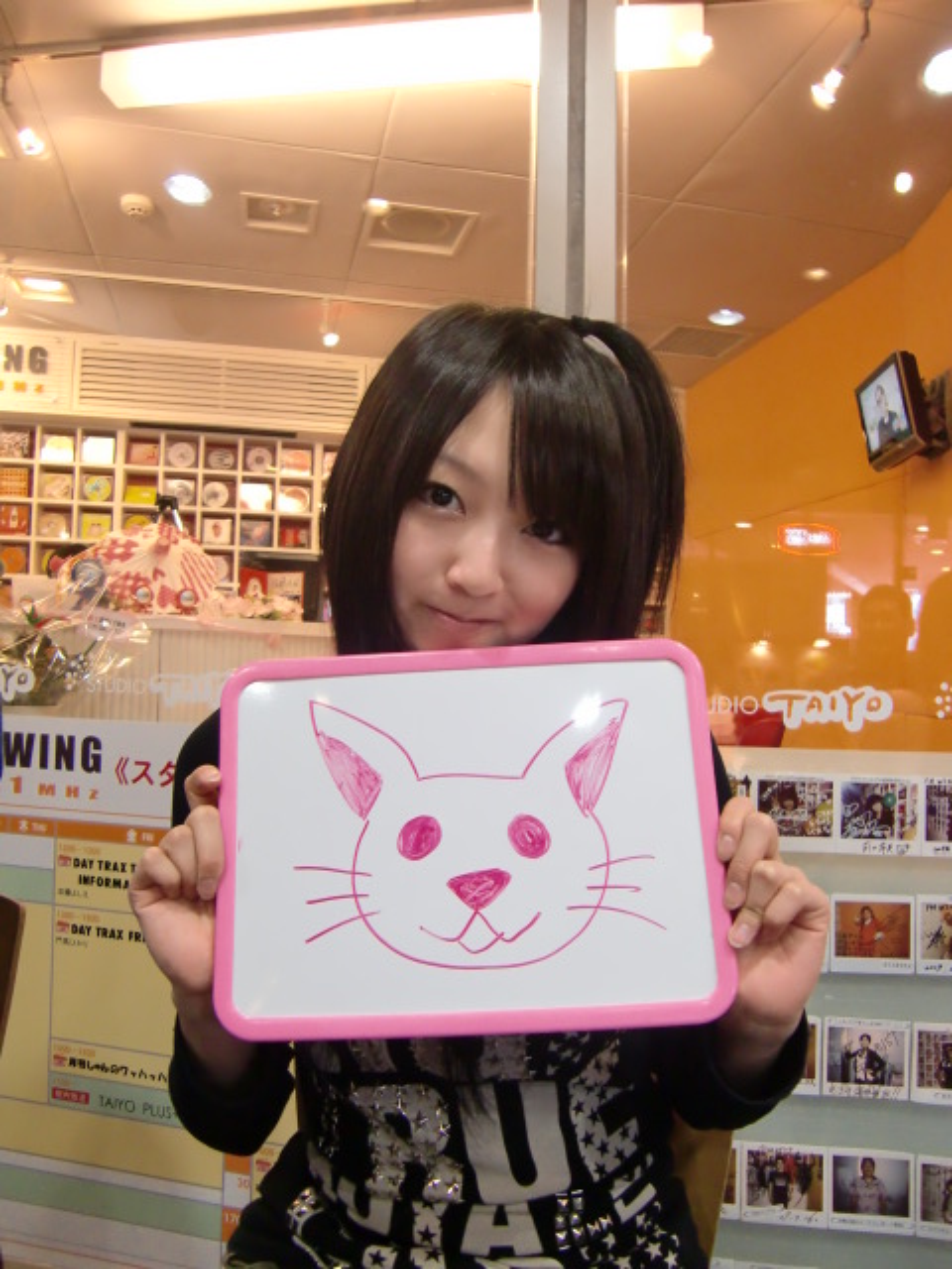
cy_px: 634
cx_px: 476
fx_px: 1027
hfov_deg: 49.7
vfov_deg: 63.4
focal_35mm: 28
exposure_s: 1/60
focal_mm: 4.9
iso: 250
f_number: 2.6
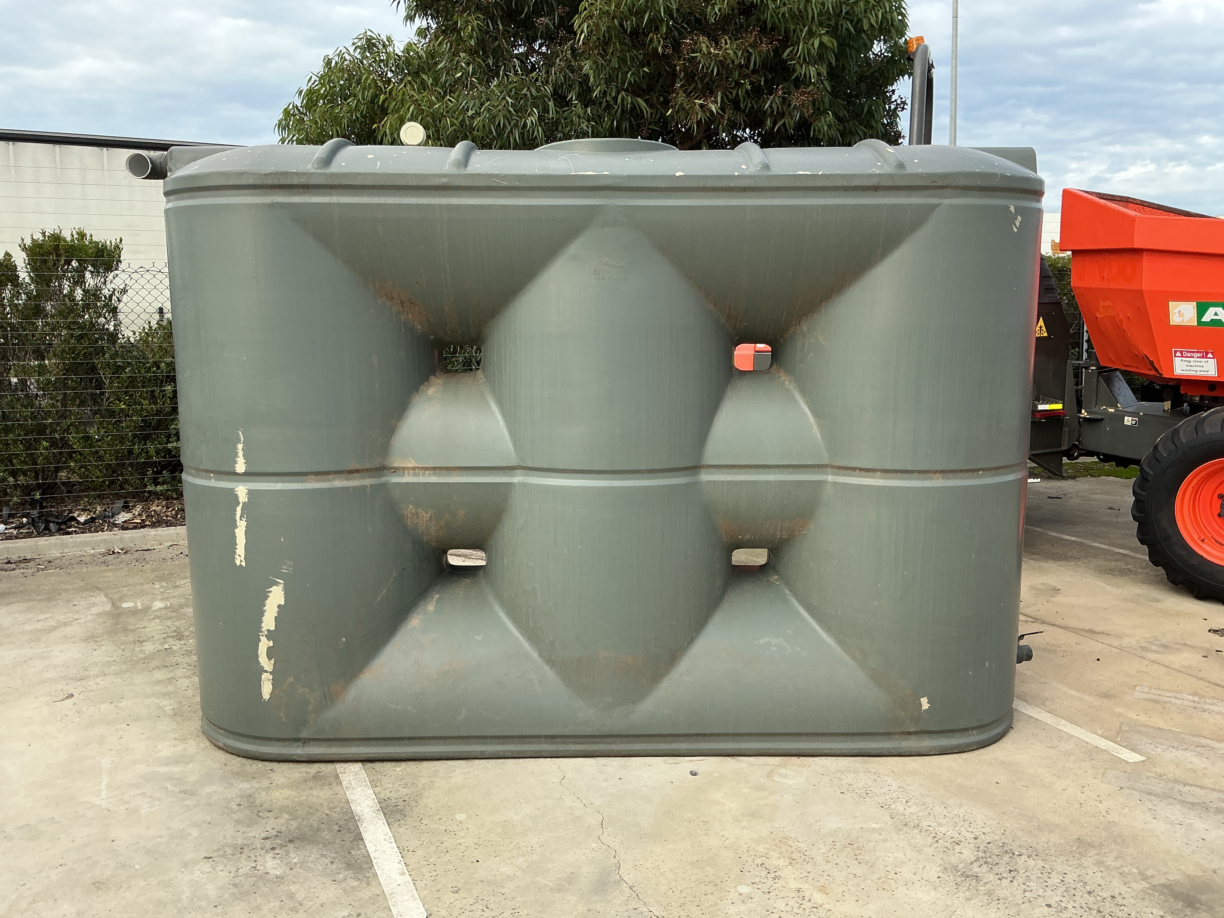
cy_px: 459
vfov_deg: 48.2
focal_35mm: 29
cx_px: 612
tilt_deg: -7.8
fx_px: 1025
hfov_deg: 61.7
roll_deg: +0.2
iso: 25
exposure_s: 1/586
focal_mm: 3
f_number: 1.8
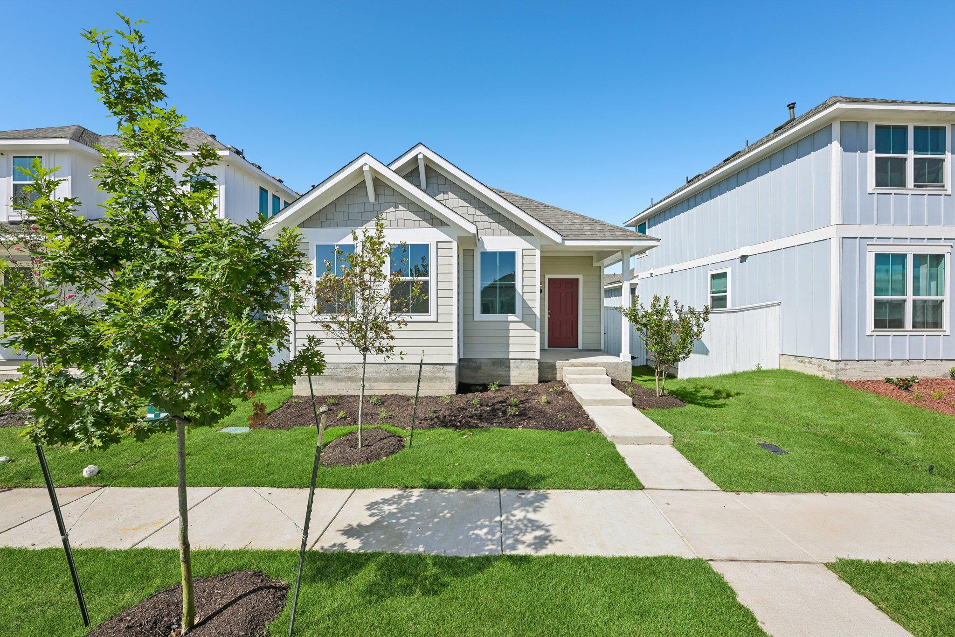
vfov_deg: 81.2
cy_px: 318
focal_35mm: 14
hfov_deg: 104.3
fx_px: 371
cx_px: 478
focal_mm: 14
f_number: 6.7
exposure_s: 1/750
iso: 100
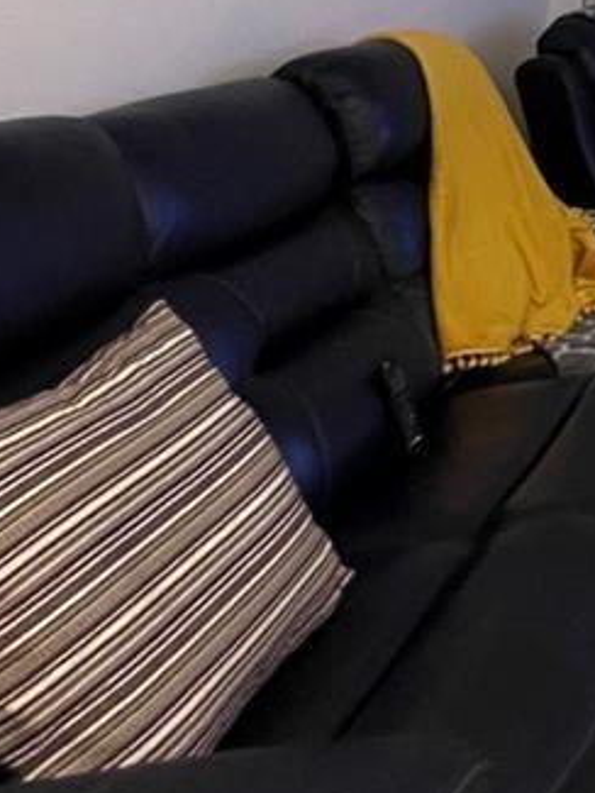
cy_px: -285
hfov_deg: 22.4
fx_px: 1099
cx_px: 980
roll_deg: -0.3
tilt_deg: +9.2
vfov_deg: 29.9
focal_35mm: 48
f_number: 1.8
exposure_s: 1/60
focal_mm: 1.57
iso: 1000
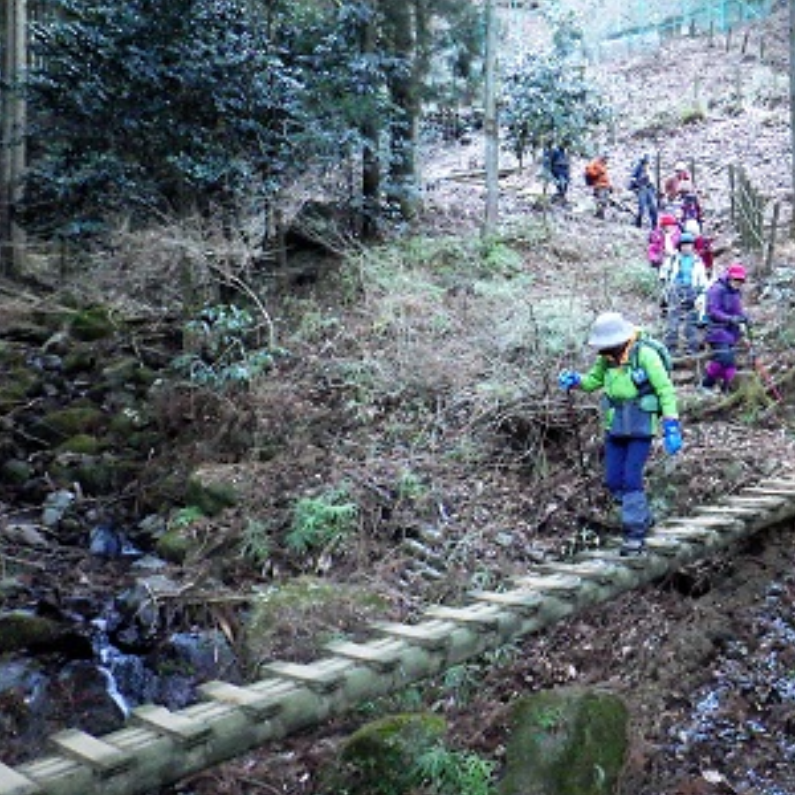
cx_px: 608
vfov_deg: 43.8
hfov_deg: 42.3
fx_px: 987
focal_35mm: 38
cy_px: 413
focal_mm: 5
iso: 1600
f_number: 3.5
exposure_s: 1/45
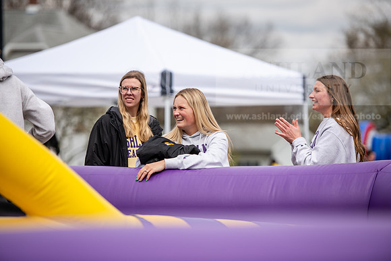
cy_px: 130
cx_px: 196
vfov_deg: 7.9
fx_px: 1901
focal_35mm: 175
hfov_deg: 11.7
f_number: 3.2
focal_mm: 175
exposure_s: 1/1250
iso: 100
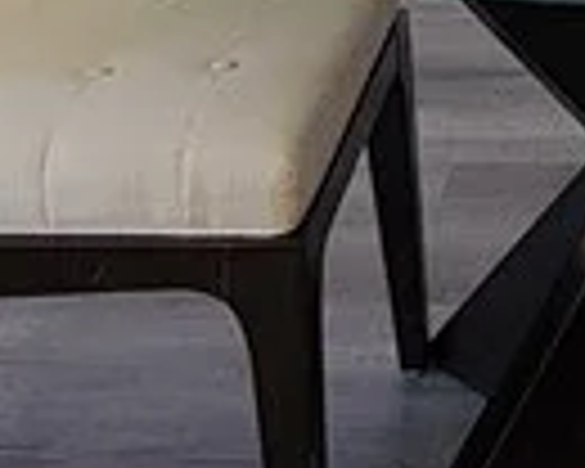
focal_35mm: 100
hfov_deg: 18.0
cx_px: 747
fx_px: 1731
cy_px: -477
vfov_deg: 13.2
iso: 100
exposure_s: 1/60
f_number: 2.2
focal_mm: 2.2
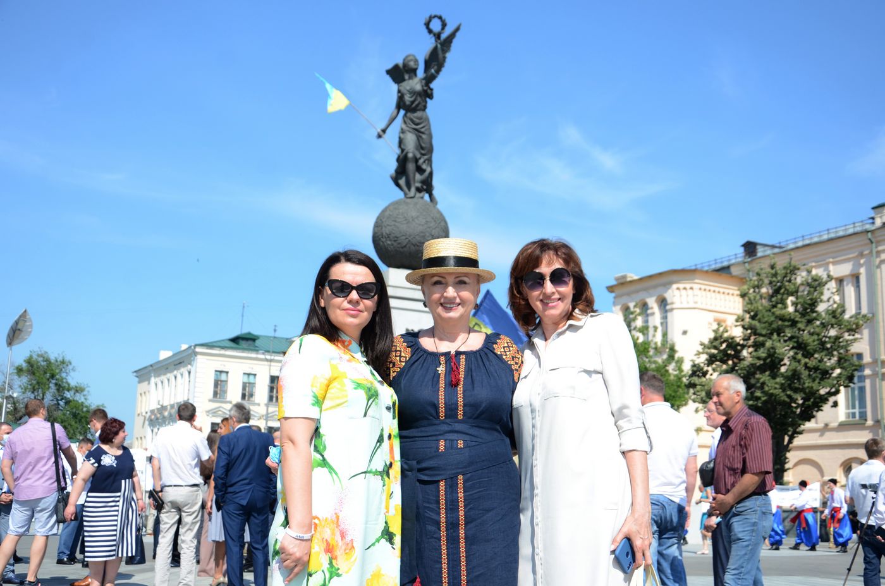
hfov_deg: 46.5
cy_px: 293
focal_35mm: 42
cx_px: 442
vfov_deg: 31.8
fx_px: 1030
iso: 200
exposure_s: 1/640
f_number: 7.1
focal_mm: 28
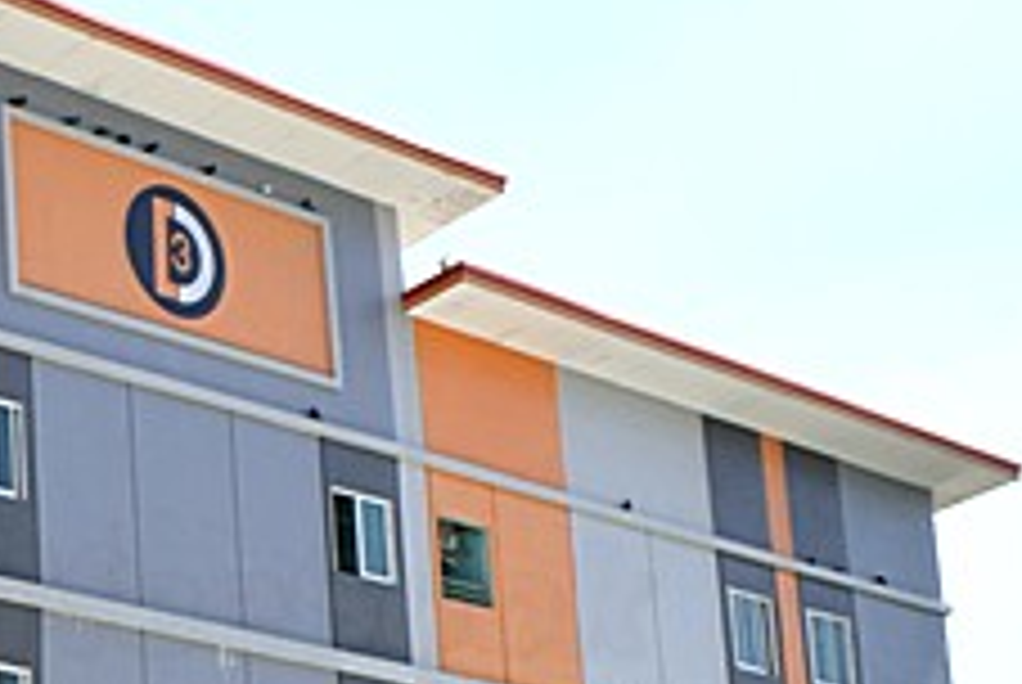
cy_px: 693
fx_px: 2700
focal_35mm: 95
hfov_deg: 20.2
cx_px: -180
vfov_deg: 14.2
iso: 200
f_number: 10
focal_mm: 18
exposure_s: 1/400
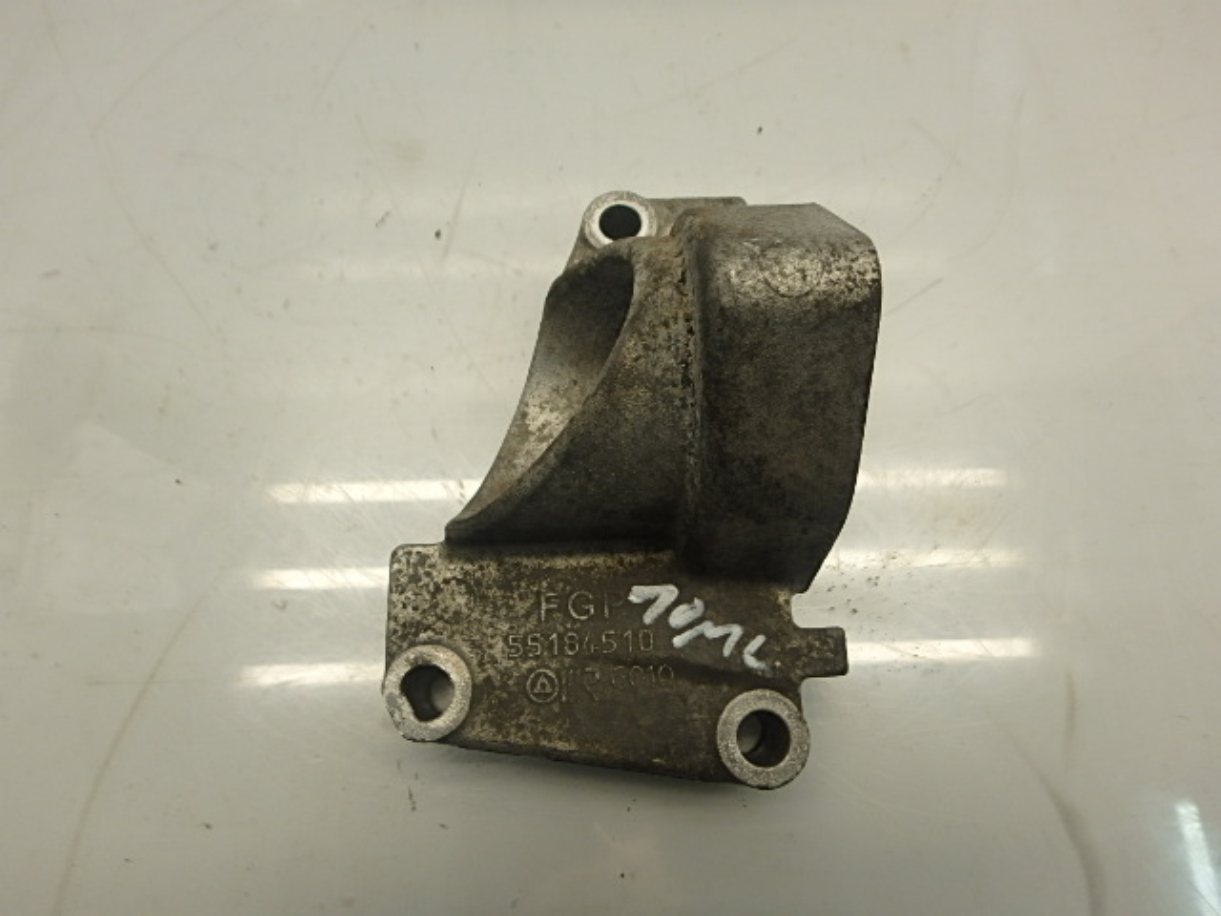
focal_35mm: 21
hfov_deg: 79.0
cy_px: 458
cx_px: 610
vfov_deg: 63.4
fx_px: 741
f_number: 3.5
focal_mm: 3.7
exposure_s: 1/60
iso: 125
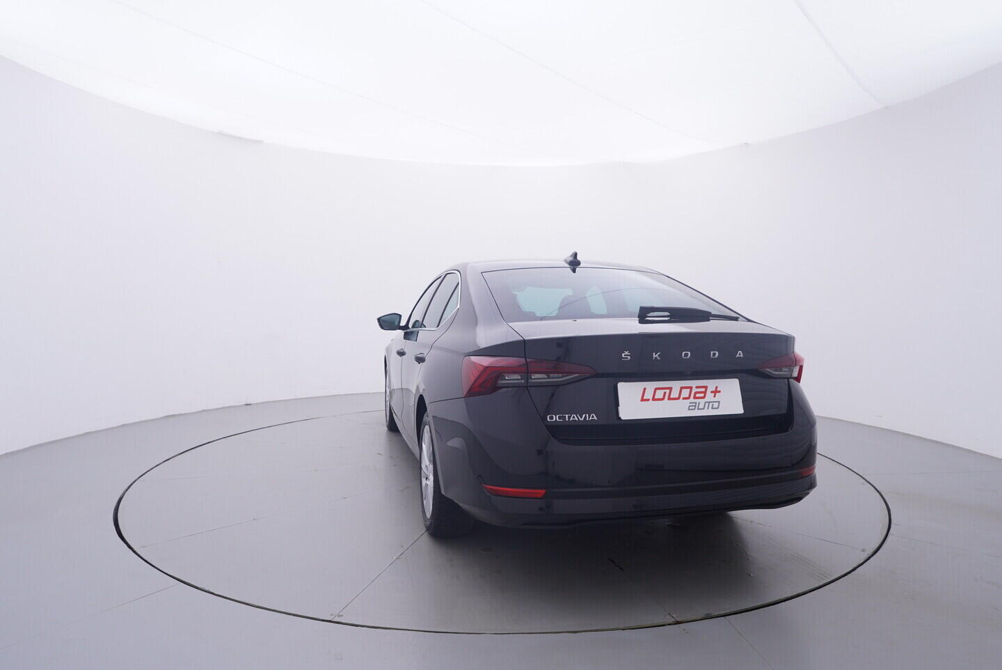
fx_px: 627
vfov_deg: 56.2
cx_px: 501
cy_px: 335
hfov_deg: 77.3
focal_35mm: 22
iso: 200
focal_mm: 15
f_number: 5
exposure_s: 1/80
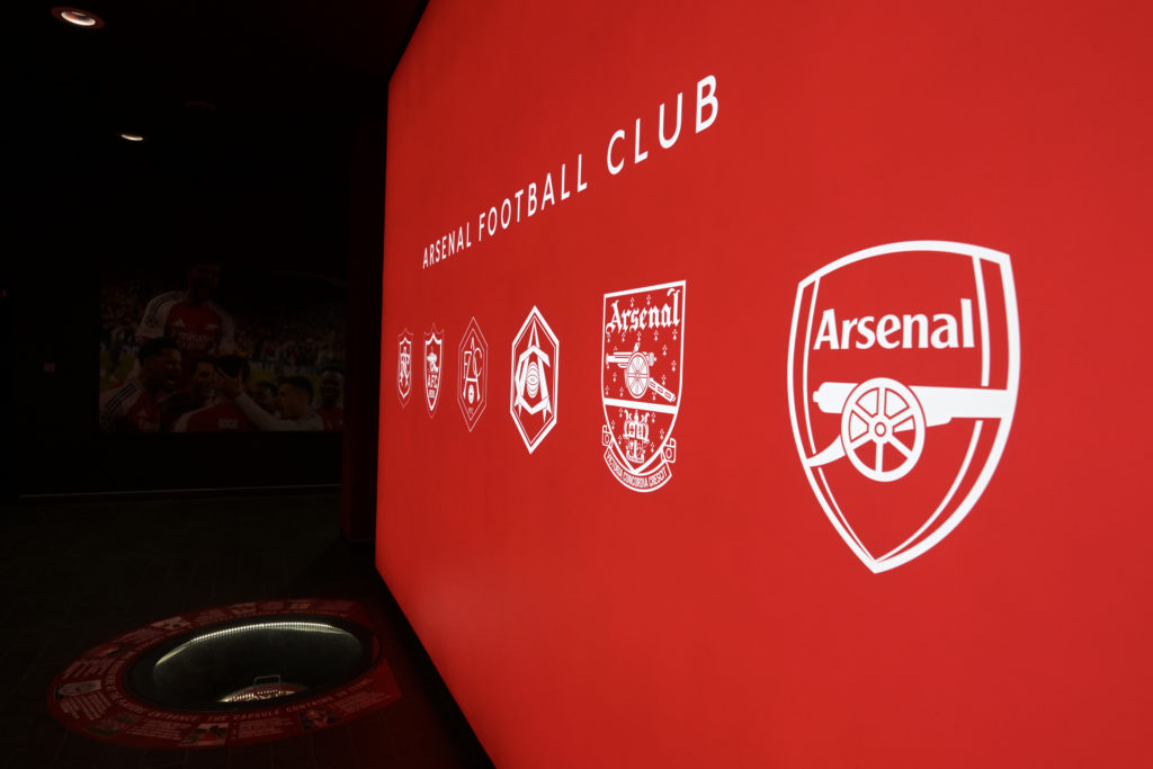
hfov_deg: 79.9
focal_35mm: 22
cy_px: 384
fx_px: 689
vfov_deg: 58.4
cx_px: 576
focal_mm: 21.5
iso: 640
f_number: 6.3
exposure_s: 1/320
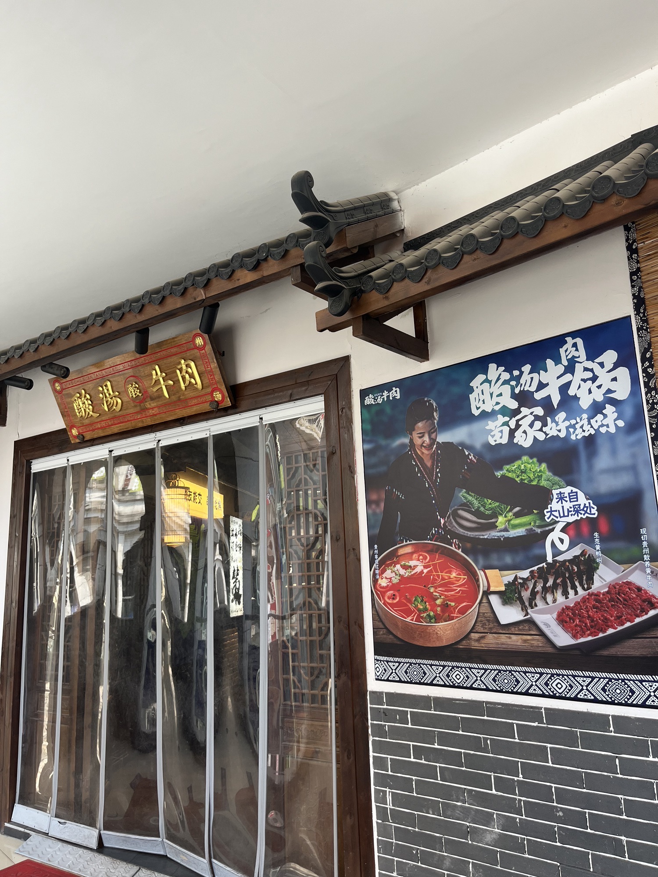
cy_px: 438
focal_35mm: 26
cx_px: 329
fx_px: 659
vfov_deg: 67.3
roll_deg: +3.1
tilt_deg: +12.1
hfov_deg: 53.1
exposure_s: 1/122
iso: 40
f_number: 1.6
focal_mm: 5.1
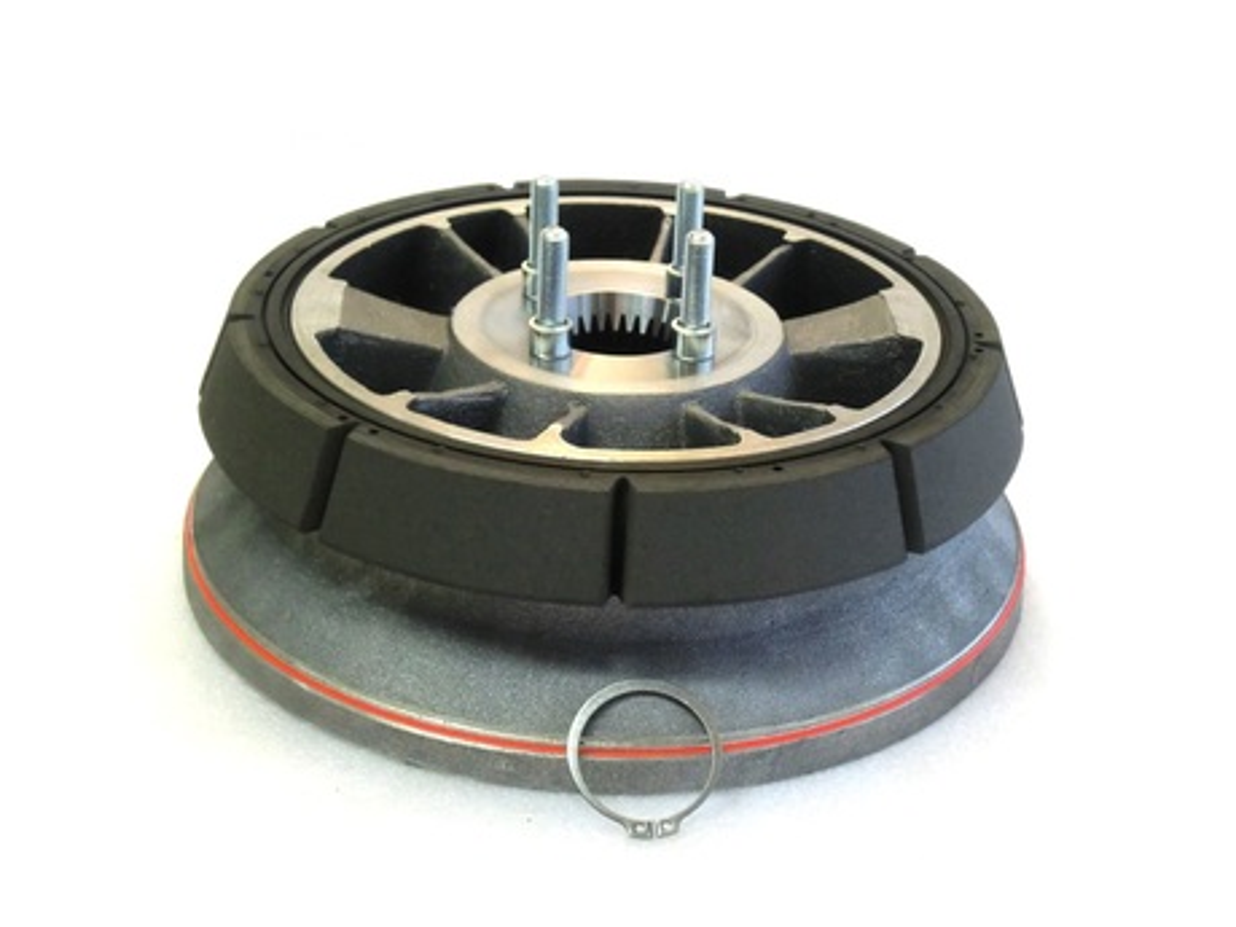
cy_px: 464
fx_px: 1857
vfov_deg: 28.0
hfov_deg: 36.8
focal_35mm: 52
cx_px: 618
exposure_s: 1/60
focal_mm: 9.3
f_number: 3.7
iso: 320
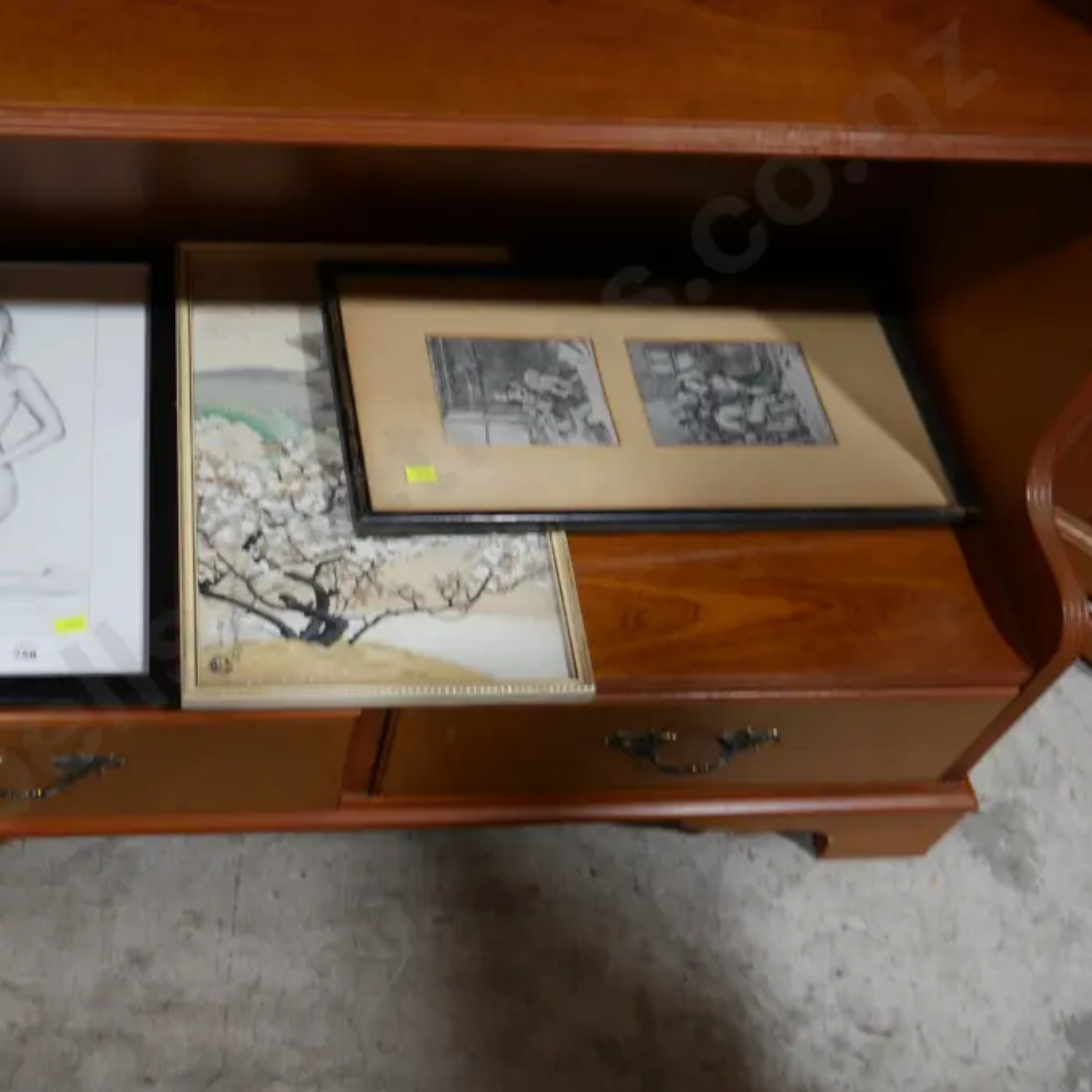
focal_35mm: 40
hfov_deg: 41.0
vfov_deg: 41.9
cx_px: 317
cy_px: 543
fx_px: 1428
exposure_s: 1/60
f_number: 3.6
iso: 200
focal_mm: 15
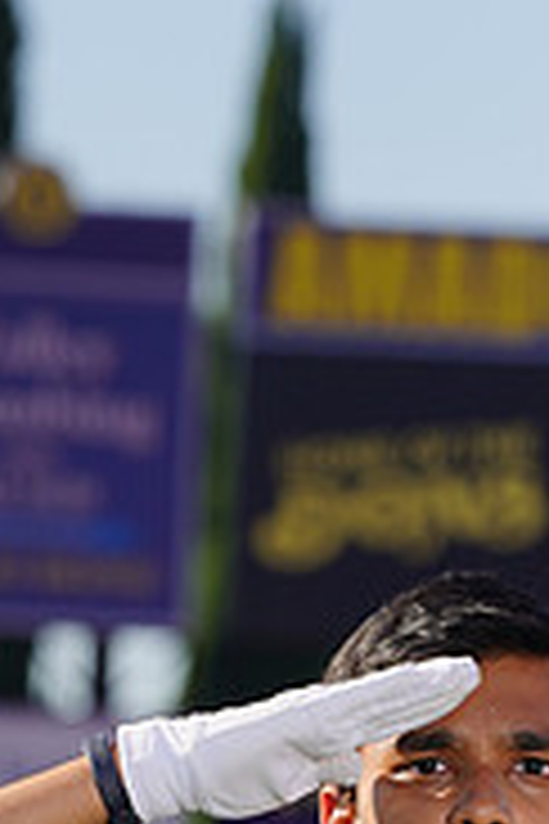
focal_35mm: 743
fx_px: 16995
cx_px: 470
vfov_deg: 2.8
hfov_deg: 1.9
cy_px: 1229
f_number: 9
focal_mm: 235
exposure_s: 1/250
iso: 100
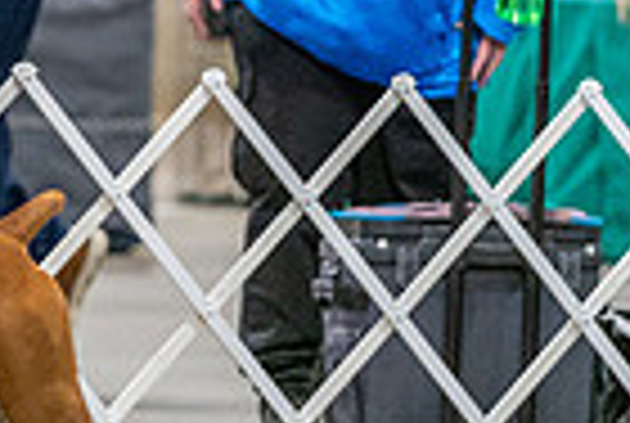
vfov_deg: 2.1
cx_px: -270
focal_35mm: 644
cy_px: 83
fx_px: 11294
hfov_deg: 3.2
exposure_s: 1/250
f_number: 3.5
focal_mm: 156
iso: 6400
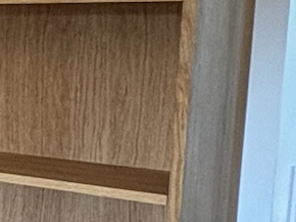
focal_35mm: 99
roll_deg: +1.0
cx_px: -582
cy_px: 100
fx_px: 846
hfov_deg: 11.5
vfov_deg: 14.9
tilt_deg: -5.4
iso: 320
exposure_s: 1/60
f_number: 2.2
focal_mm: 2.22
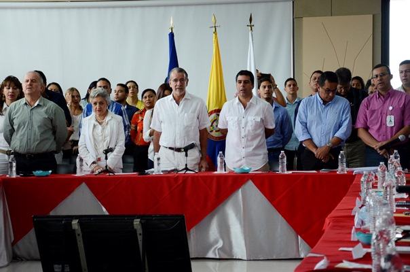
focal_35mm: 105
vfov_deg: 13.0
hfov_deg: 19.5
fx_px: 1193
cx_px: 205
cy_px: 136
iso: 1100
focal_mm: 70
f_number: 5.3
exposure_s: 1/180
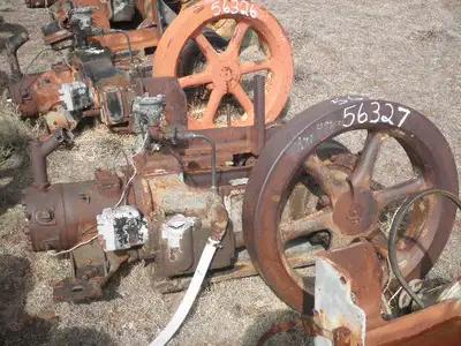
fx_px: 586
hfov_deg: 42.9
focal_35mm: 44
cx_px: 230
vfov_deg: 32.9
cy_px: 173
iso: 80
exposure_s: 1/80
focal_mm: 7.9
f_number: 9.6
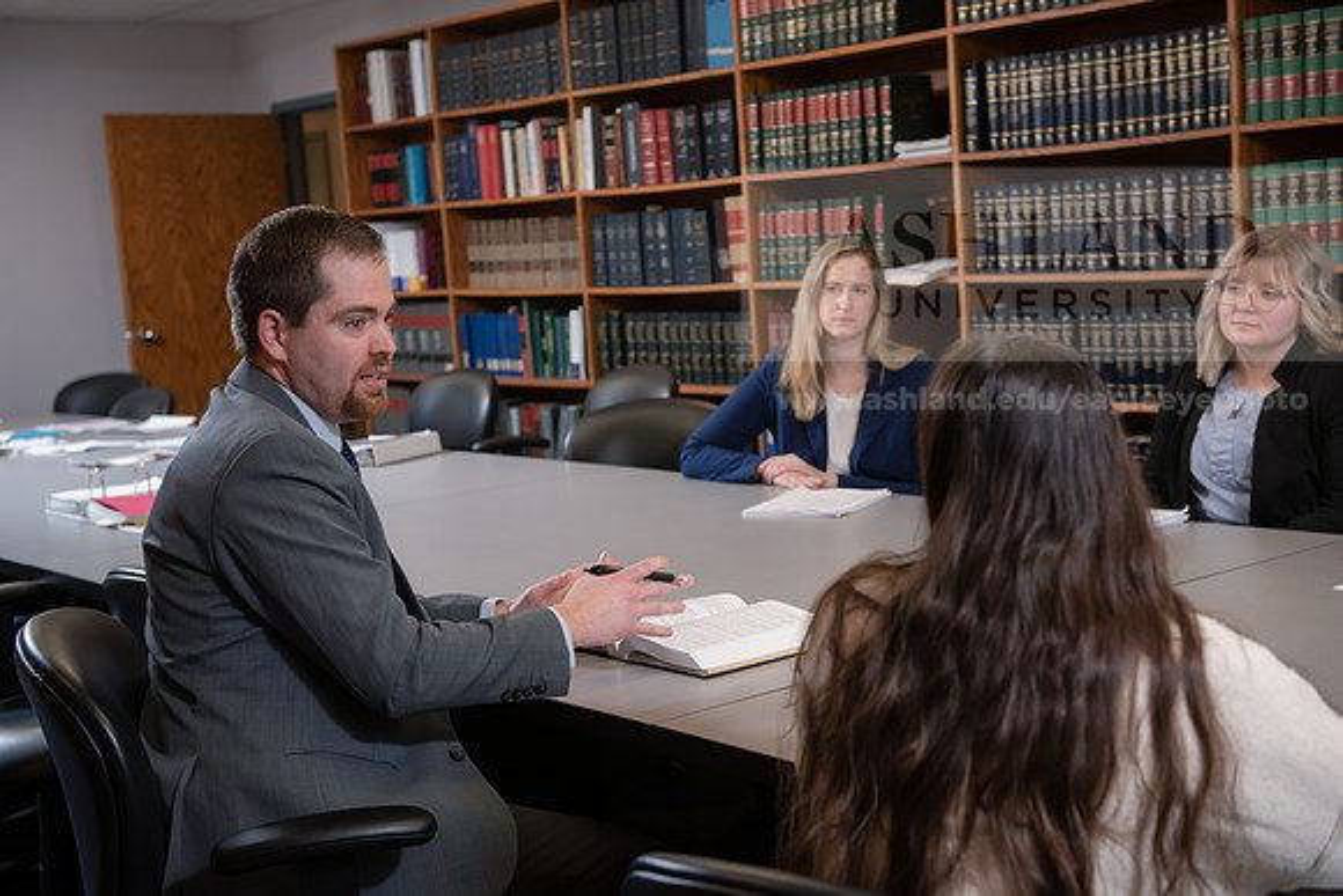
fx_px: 1866
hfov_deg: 39.6
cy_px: 448
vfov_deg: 27.0
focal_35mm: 50
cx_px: 672
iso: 1000
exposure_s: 1/160
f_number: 4
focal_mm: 50
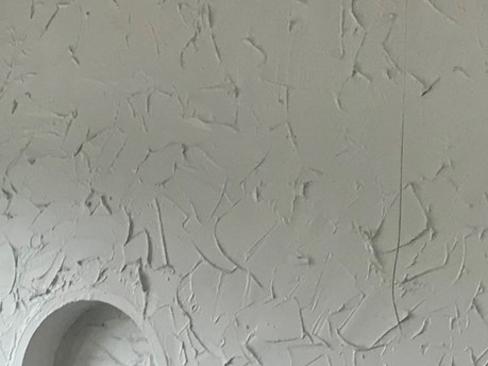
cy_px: 753
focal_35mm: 125
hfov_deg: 15.7
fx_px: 1762
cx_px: 145
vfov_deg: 10.7
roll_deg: +0.1
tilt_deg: -14.1
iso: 40
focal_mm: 3.99
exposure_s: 1/120
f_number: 1.8
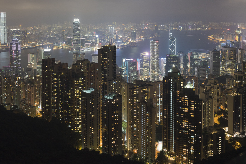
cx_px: 123
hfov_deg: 54.4
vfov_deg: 37.9
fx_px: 239
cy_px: 82
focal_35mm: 35
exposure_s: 37
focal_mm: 35
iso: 800
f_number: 6.3
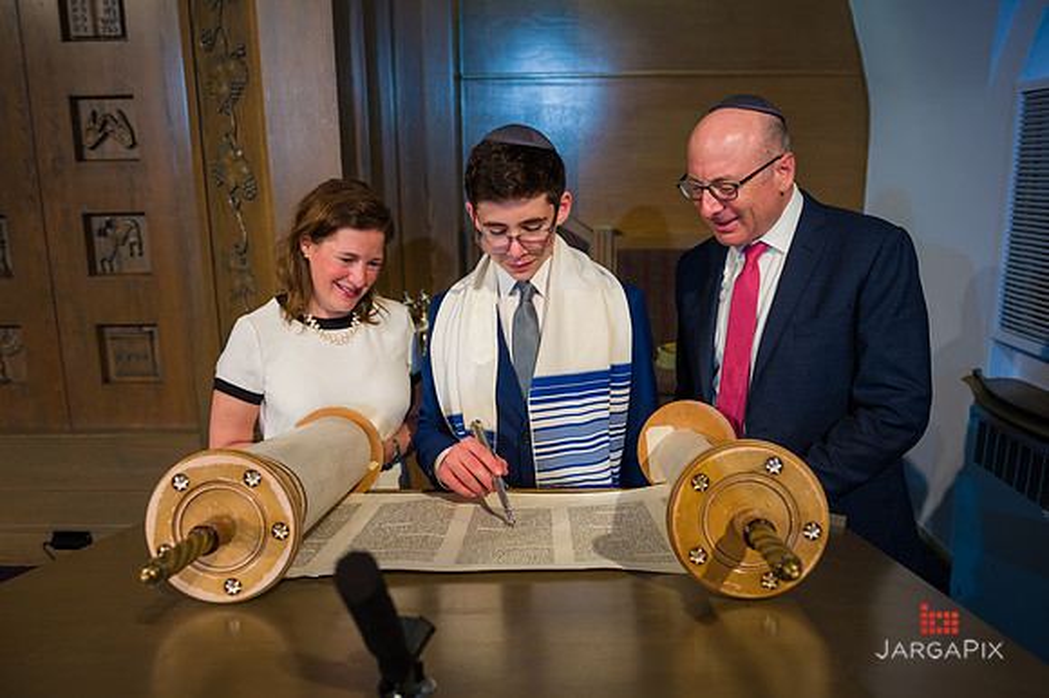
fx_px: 845
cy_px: 349
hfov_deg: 63.7
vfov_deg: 44.9
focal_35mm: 29
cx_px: 524
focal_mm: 29
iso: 800
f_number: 5
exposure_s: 1/200
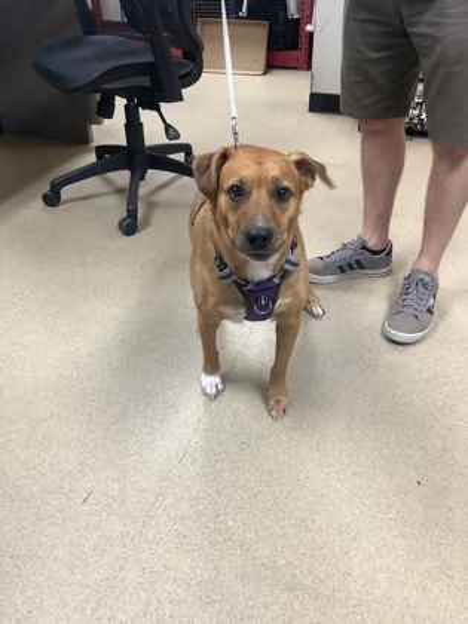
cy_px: 312
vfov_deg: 58.4
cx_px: 234
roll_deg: -0.2
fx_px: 559
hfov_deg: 45.4
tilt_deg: -35.0
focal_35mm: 31
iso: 160
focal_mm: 3.3
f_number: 2.4
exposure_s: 1/60
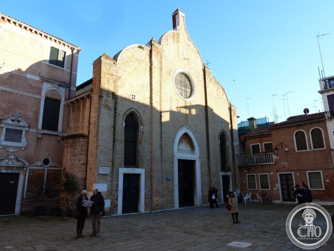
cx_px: 167
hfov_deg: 69.4
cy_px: 126
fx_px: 241
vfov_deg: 54.9
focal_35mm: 25
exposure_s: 1/160
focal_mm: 4.1
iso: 80
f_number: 4
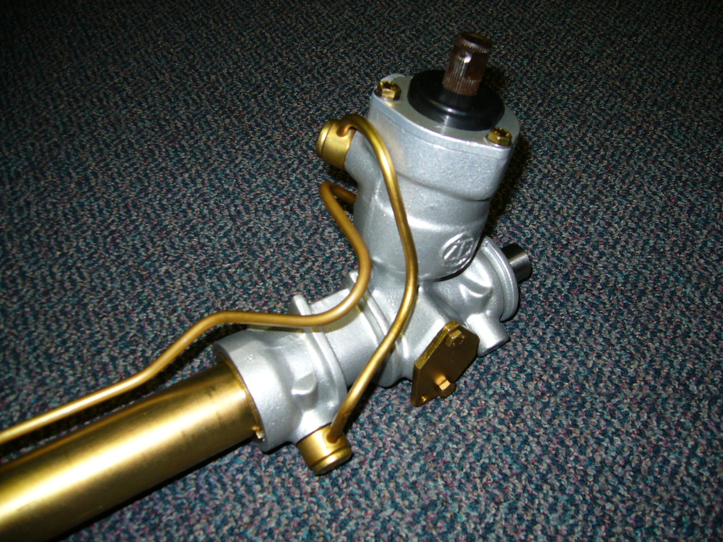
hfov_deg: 52.6
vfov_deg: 40.7
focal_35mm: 35
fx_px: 731
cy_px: 271
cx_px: 362
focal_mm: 5.8
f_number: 2.8
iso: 100
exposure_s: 1/60
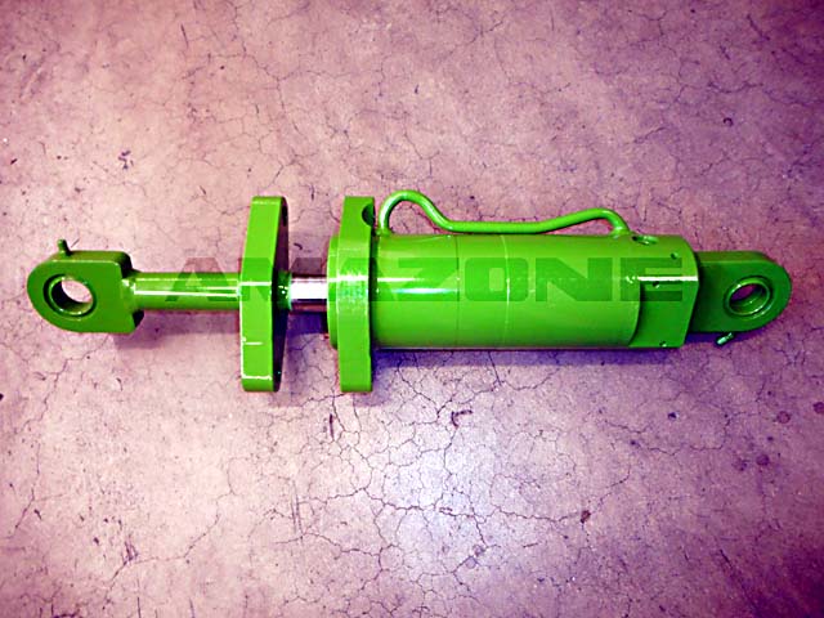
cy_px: 309
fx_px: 595
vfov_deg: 54.9
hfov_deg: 69.4
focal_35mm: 25
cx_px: 412
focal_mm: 4.5
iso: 400
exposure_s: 1/15
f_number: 3.7
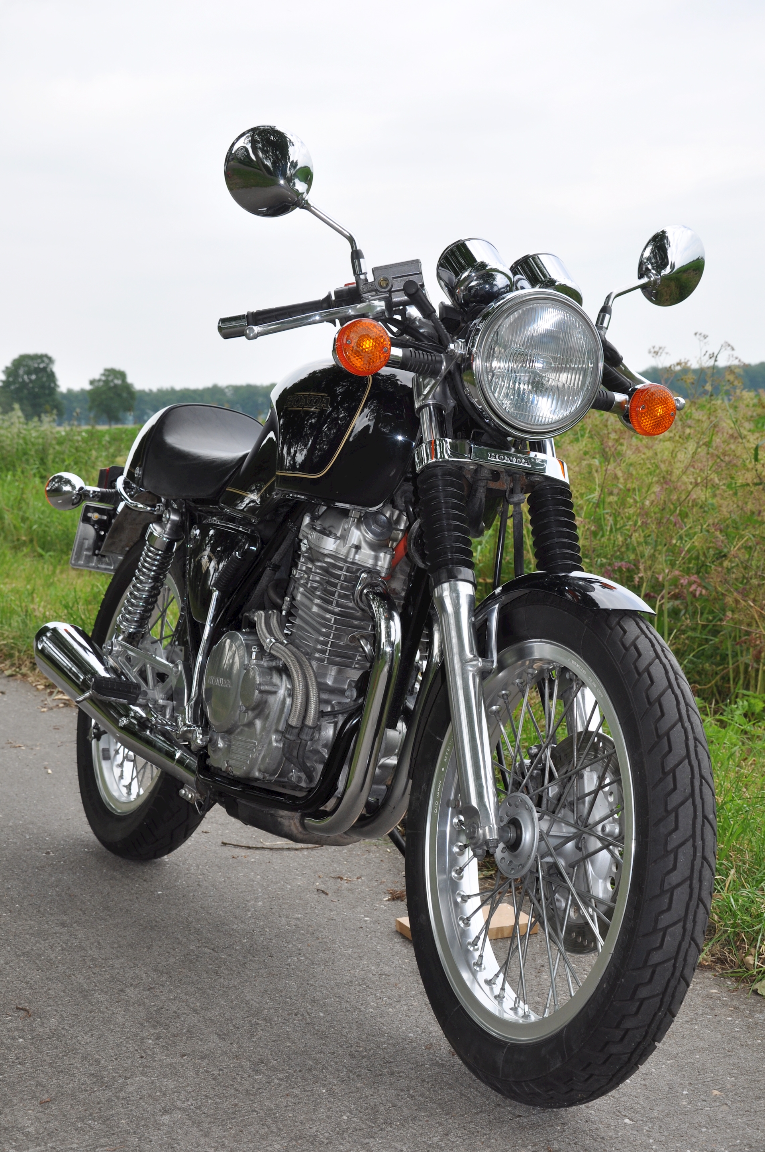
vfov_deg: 35.1
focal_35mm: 57
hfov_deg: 23.7
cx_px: 382
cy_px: 576
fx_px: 1822
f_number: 9
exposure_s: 1/200
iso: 200
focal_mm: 38
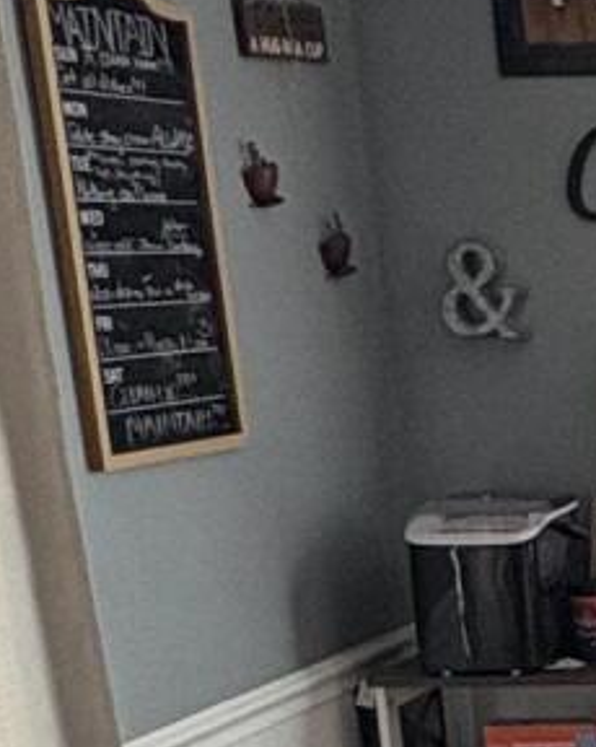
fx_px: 2097
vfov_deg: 19.8
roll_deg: +0.9
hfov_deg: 12.8
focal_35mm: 95
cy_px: 685
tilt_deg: -11.5
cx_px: 1394
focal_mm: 2.22
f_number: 2.2
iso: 200
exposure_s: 1/64
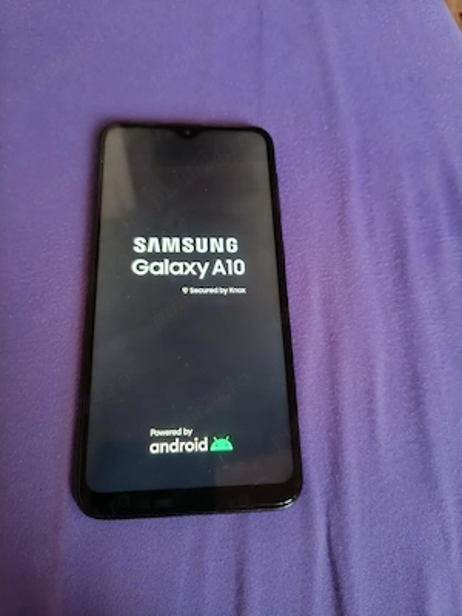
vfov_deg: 71.6
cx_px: 231
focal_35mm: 24
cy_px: 308
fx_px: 427
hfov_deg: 56.8
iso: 2245
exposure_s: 1/14.3
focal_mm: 5.59
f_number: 1.88
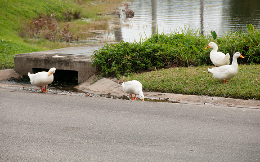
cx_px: 130
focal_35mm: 230
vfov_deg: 5.7
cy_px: 78
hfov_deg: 9.1
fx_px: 1629
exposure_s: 1/200
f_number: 8
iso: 400
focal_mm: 150
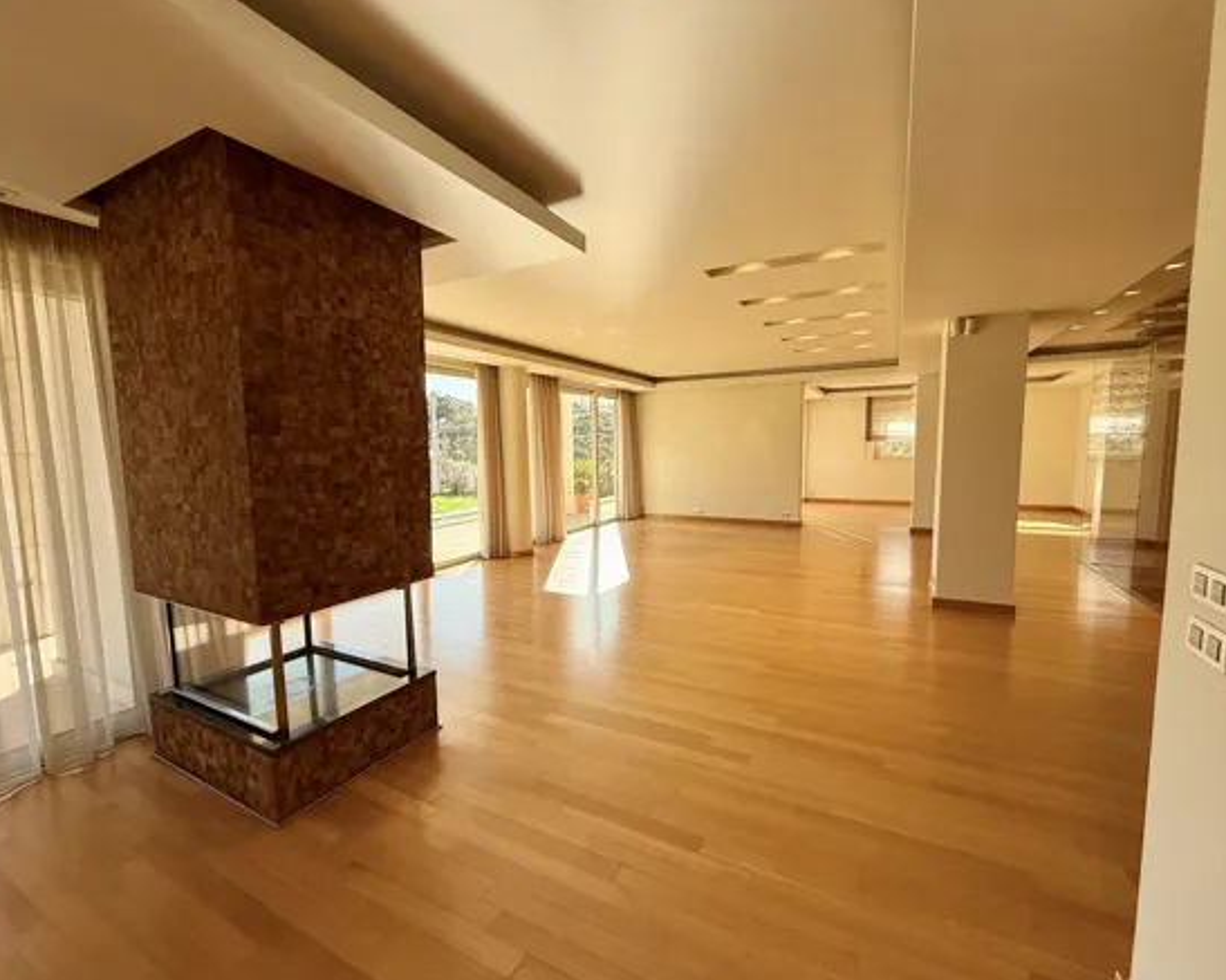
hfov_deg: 96.8
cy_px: 498
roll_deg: +0.6
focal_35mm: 15
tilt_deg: -4.0
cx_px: 612
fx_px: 544
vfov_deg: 84.0
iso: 64
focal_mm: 2.22
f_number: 2.2
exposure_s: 1/468
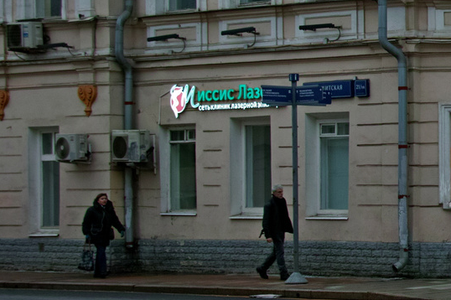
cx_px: 683
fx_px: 1824
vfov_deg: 9.4
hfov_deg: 13.3
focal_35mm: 146
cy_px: 179
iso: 100
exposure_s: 1/60
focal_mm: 29
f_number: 5.6
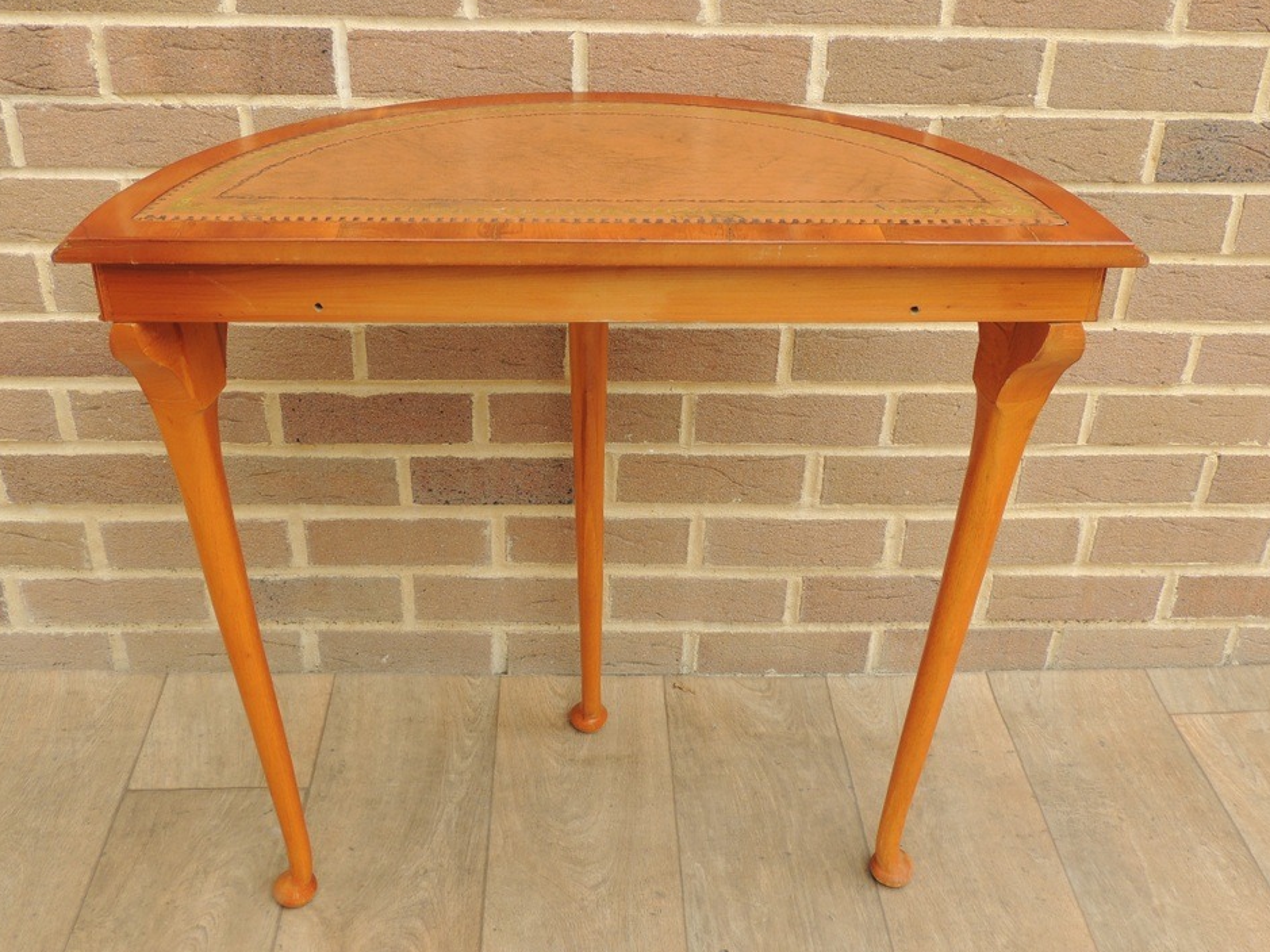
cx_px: 626
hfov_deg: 51.4
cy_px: 485
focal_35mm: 36
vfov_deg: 39.6
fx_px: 1321
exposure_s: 1/200
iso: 100
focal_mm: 5.8
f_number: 3.2
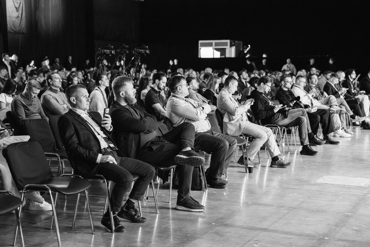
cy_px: 124
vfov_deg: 21.2
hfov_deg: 31.4
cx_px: 185
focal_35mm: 64
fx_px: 658
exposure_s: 1/125
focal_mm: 64
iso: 4000
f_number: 2.8
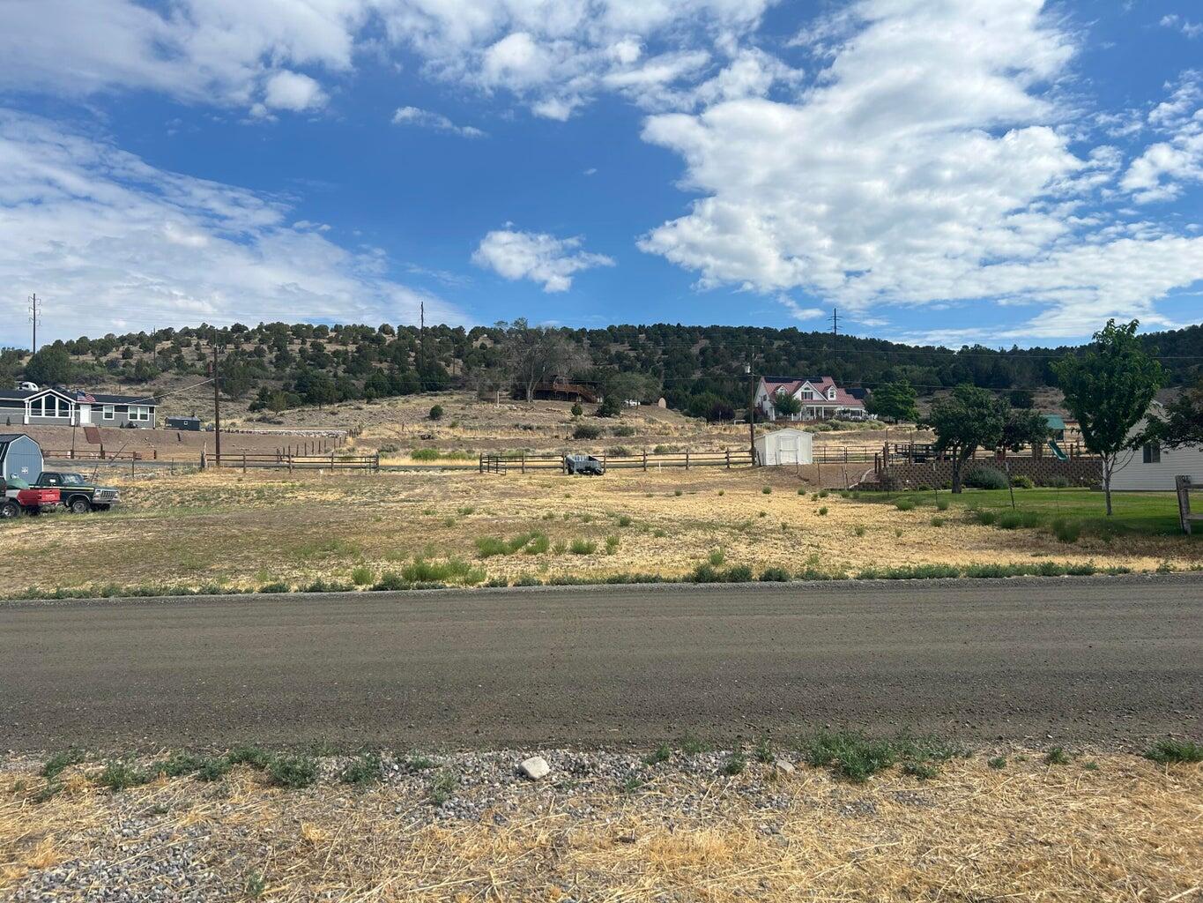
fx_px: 904
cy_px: 452
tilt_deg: +1.5
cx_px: 602
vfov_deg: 53.1
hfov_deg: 67.3
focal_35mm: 26
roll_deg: +1.0
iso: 50
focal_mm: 5.7
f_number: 1.5
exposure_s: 1/5319
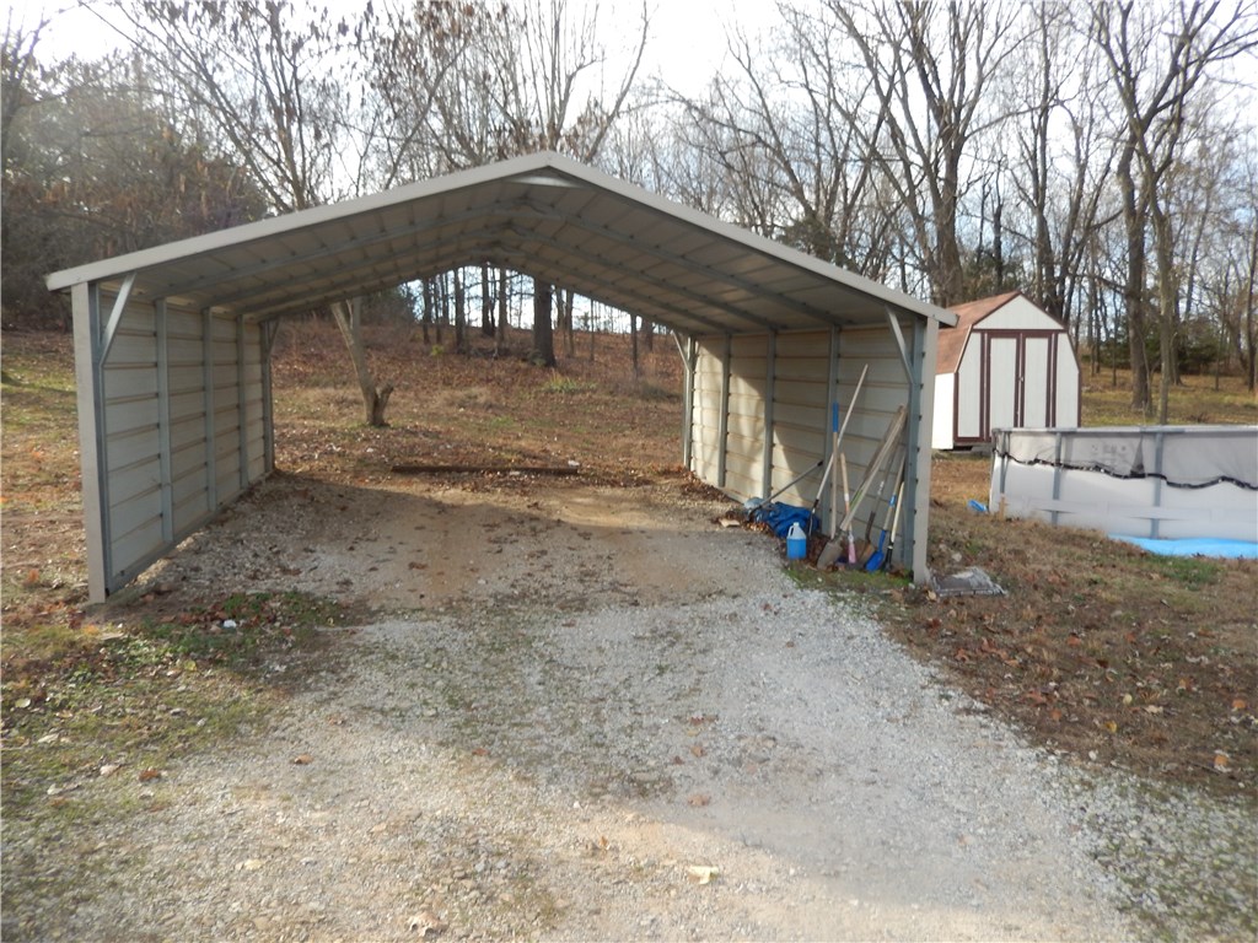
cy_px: 472
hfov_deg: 69.4
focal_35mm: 25
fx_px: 909
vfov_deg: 54.9
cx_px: 629
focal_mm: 4.5
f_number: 3.4
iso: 125
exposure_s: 1/250
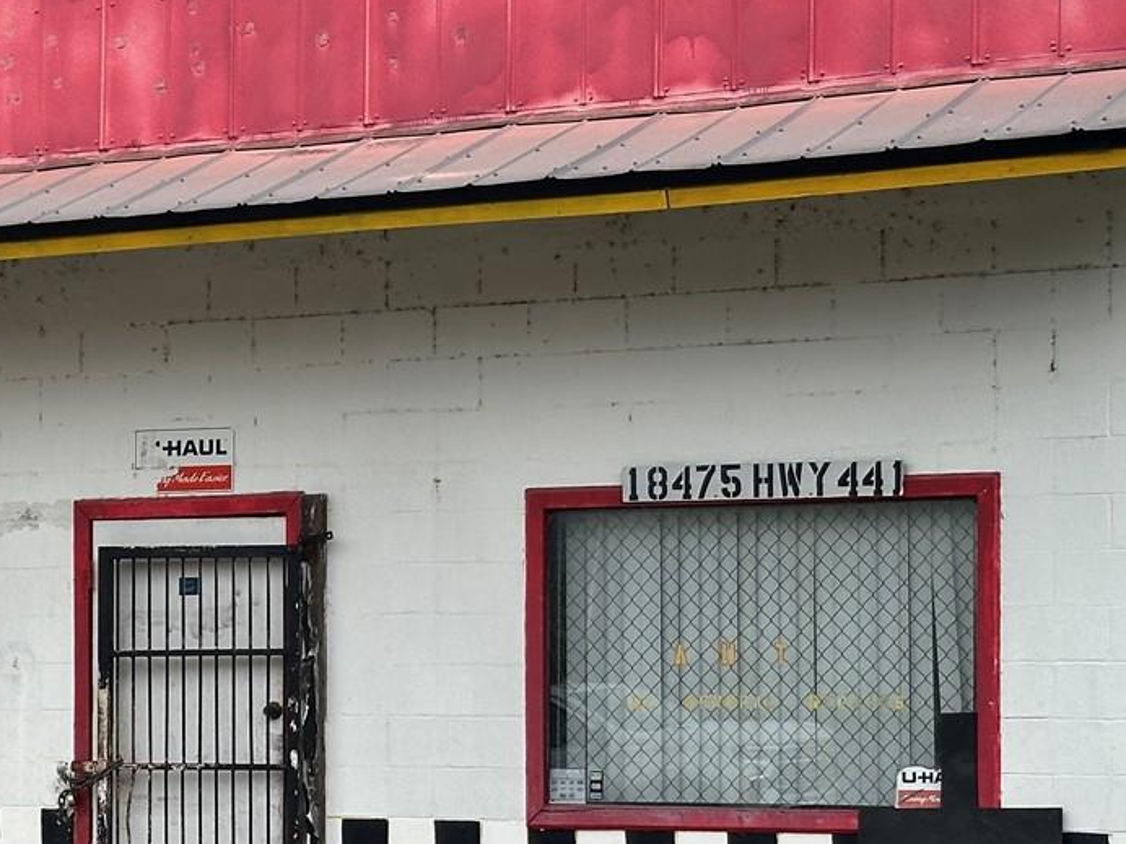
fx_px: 3611
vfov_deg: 13.3
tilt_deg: -0.2
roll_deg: +0.0
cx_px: 85
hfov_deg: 17.4
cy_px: 672
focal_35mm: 111
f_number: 1.78
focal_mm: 6.86
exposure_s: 1/2028
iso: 64
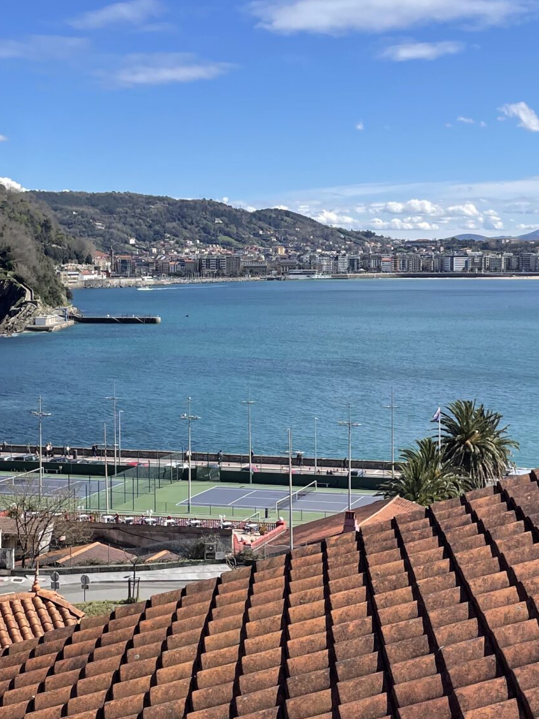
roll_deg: -2.5
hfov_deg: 24.8
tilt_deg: -1.2
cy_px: 300
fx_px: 1225
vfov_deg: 32.6
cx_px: 320
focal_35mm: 59
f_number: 1.6
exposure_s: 1/3610
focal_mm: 4.2
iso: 32
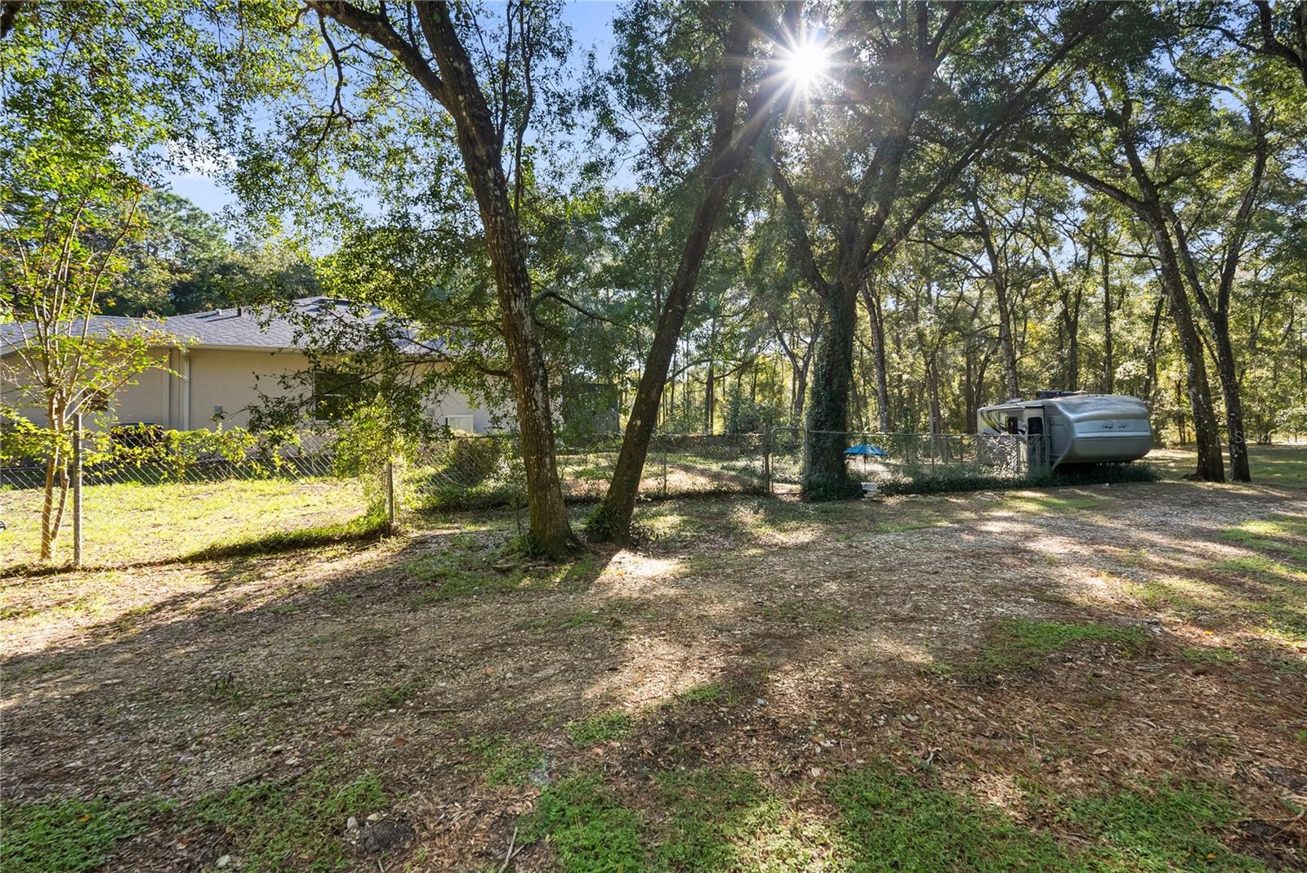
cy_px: 436
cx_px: 654
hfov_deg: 96.7
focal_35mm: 16
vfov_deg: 73.8
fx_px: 581
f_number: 9
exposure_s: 1/80
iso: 2000
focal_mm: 16
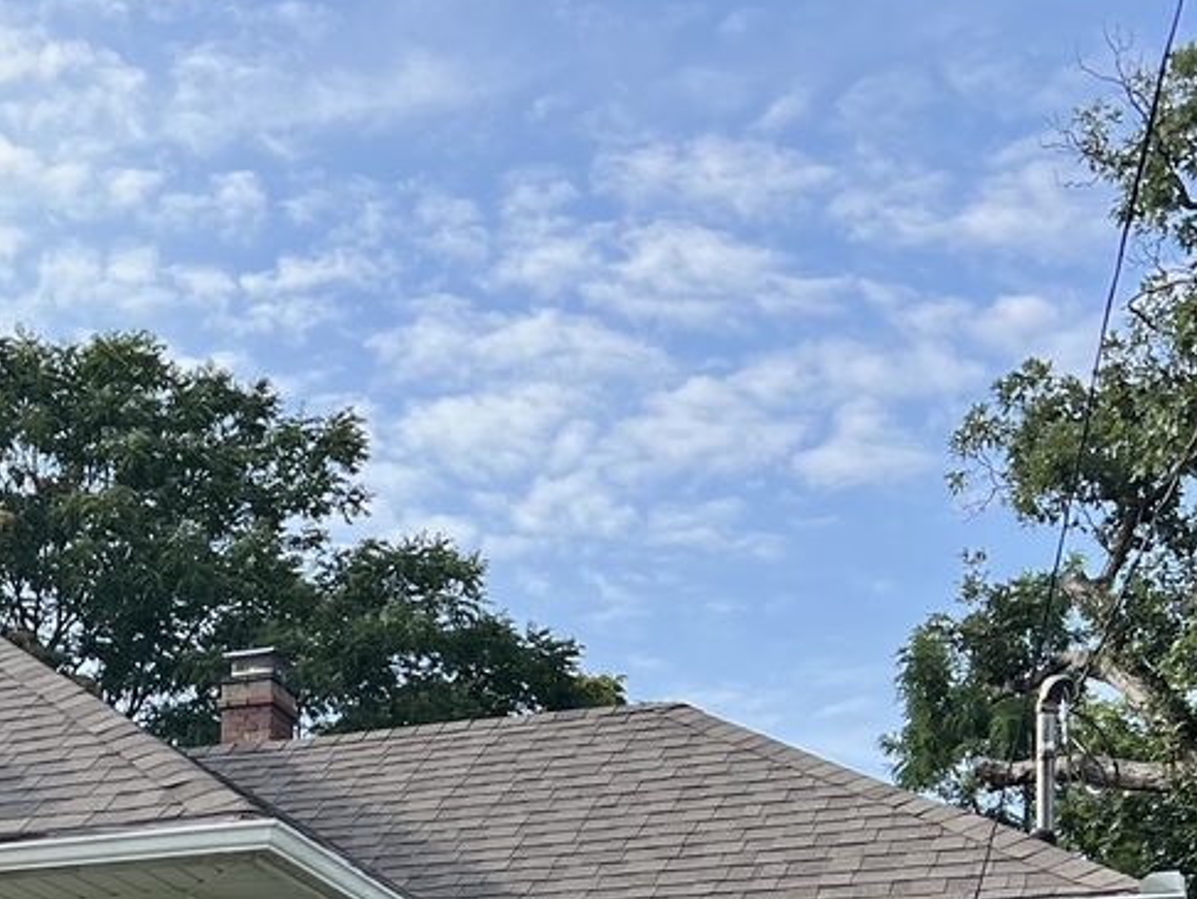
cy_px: 1224
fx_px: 2664
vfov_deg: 17.7
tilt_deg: +5.0
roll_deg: -0.9
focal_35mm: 77
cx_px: 116
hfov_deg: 24.6
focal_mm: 5.7
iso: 50
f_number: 1.5
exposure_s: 1/1621
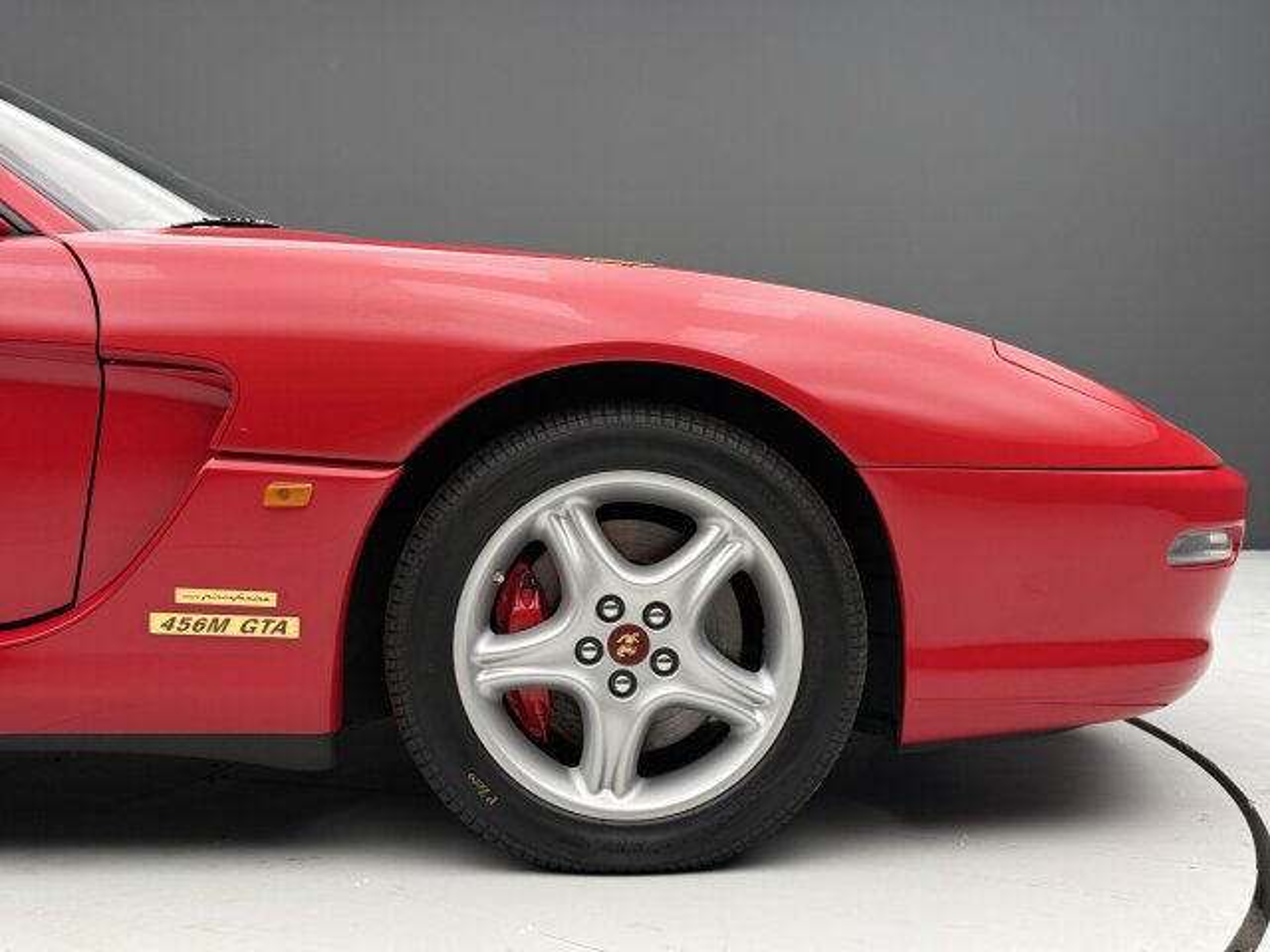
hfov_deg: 39.7
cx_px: 635
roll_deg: -1.3
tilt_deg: -2.4
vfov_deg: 30.3
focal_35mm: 48
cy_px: 476
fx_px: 1761
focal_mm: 6.76
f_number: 1.78
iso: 125
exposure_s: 1/49
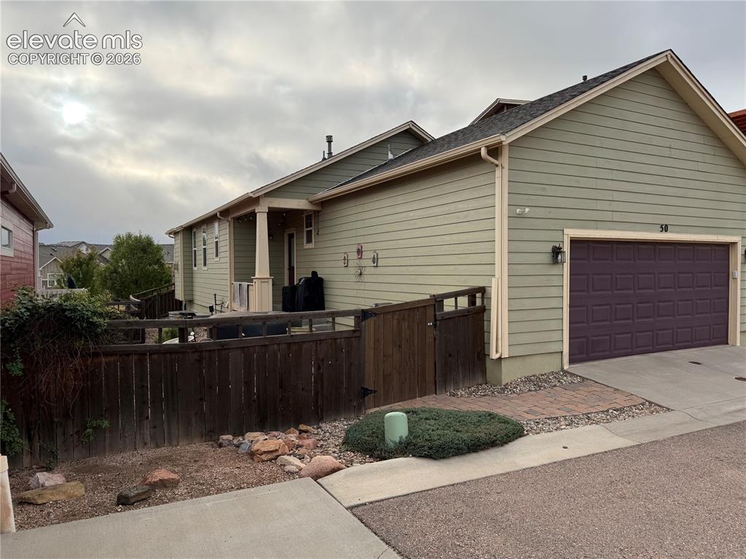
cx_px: 373
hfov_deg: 71.6
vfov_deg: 56.8
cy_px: 280
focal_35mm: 24
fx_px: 517
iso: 100
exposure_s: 1/2110
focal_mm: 6.76
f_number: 1.78
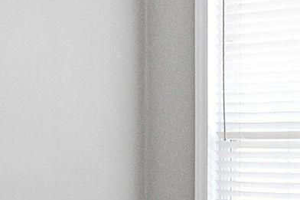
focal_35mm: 98
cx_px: 154
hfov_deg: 20.8
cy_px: 200
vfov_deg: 13.8
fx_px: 816
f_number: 3.5
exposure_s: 1/60
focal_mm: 11
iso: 200
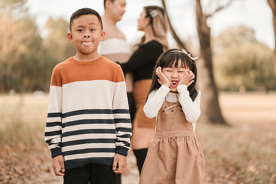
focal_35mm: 88
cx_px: 140
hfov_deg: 23.2
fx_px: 672
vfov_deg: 15.6
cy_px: 92
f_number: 1.8
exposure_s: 1/800
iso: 200
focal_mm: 85
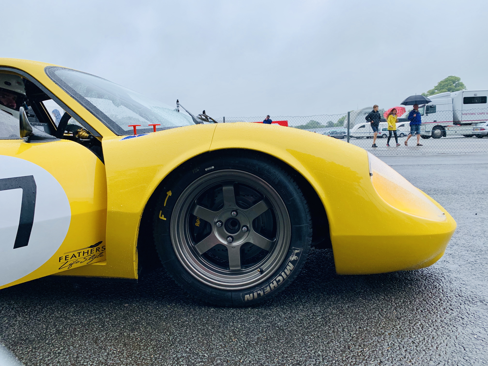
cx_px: 244
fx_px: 367
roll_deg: +2.0
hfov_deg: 67.3
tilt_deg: -5.0
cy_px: 183
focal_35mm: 26
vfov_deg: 53.1
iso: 25
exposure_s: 1/664
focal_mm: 4.25
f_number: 1.8
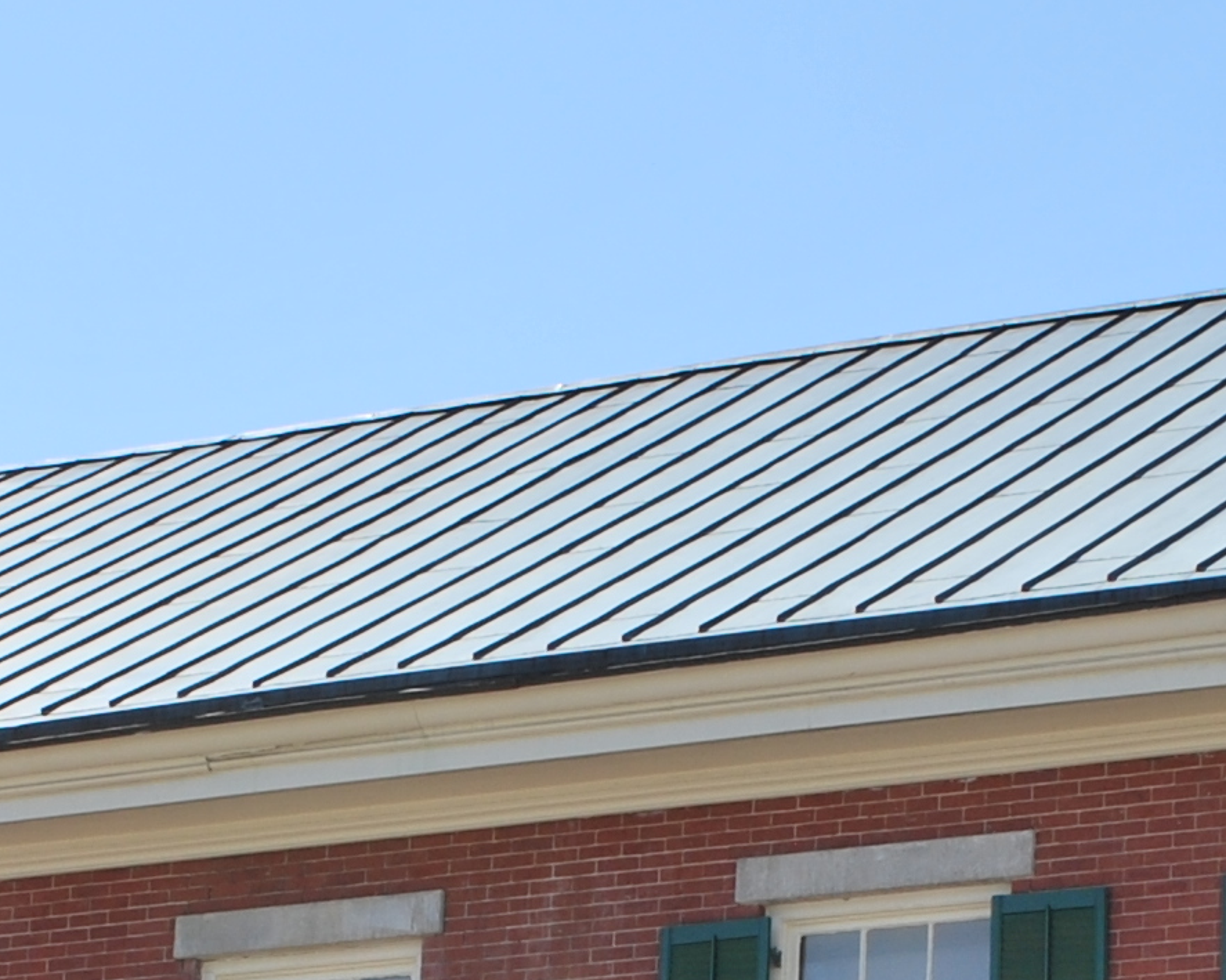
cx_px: 610
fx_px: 5804
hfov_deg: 12.1
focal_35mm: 160
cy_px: 1391
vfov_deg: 9.4
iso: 100
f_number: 9
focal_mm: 26
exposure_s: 1/200
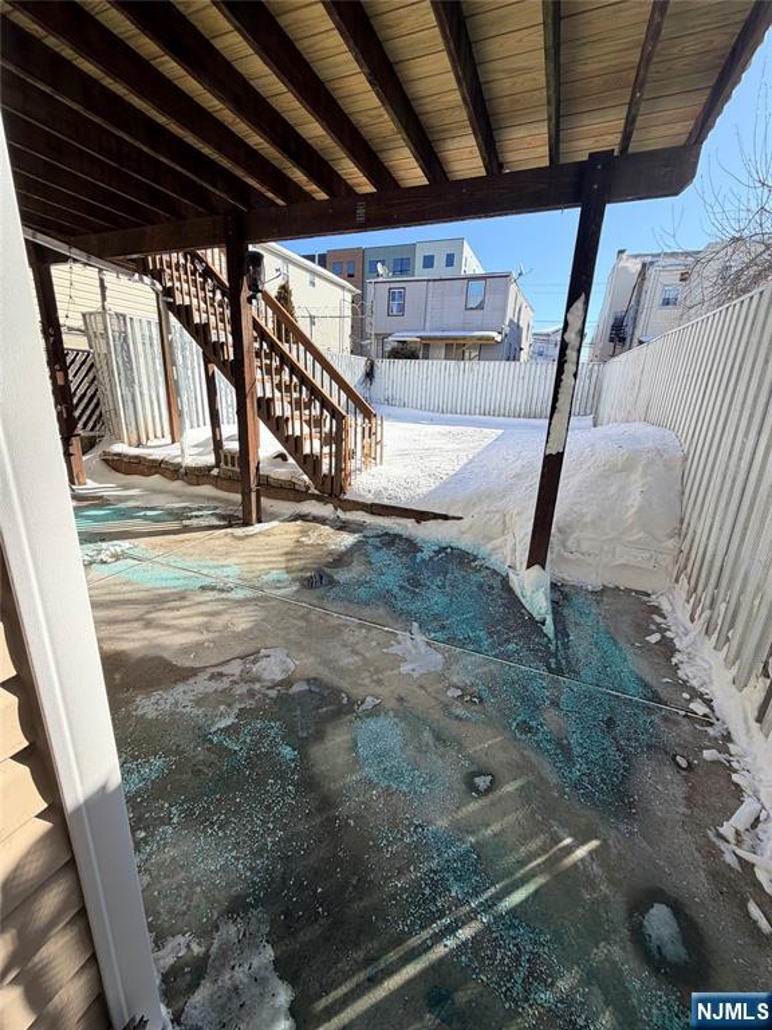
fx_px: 416
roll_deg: -1.4
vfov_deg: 102.1
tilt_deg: -15.7
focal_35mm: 14
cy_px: 515
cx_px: 386
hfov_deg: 85.7
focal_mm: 2.22
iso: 32
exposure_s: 1/770
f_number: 2.2
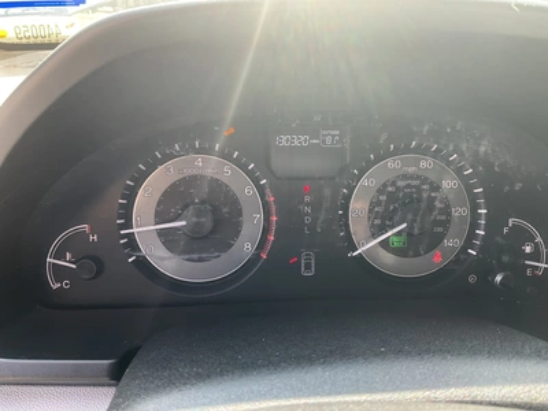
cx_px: 274
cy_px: 206
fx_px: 459
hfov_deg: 61.7
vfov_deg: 48.2
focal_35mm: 29
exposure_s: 1/122
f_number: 1.8
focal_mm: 3
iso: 50
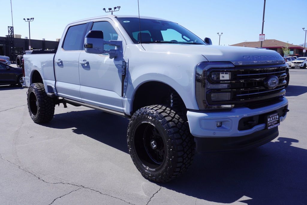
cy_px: 102
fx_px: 269
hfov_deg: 59.5
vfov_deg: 41.8
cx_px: 154
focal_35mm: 32
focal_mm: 21
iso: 100
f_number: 9
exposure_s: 1/125
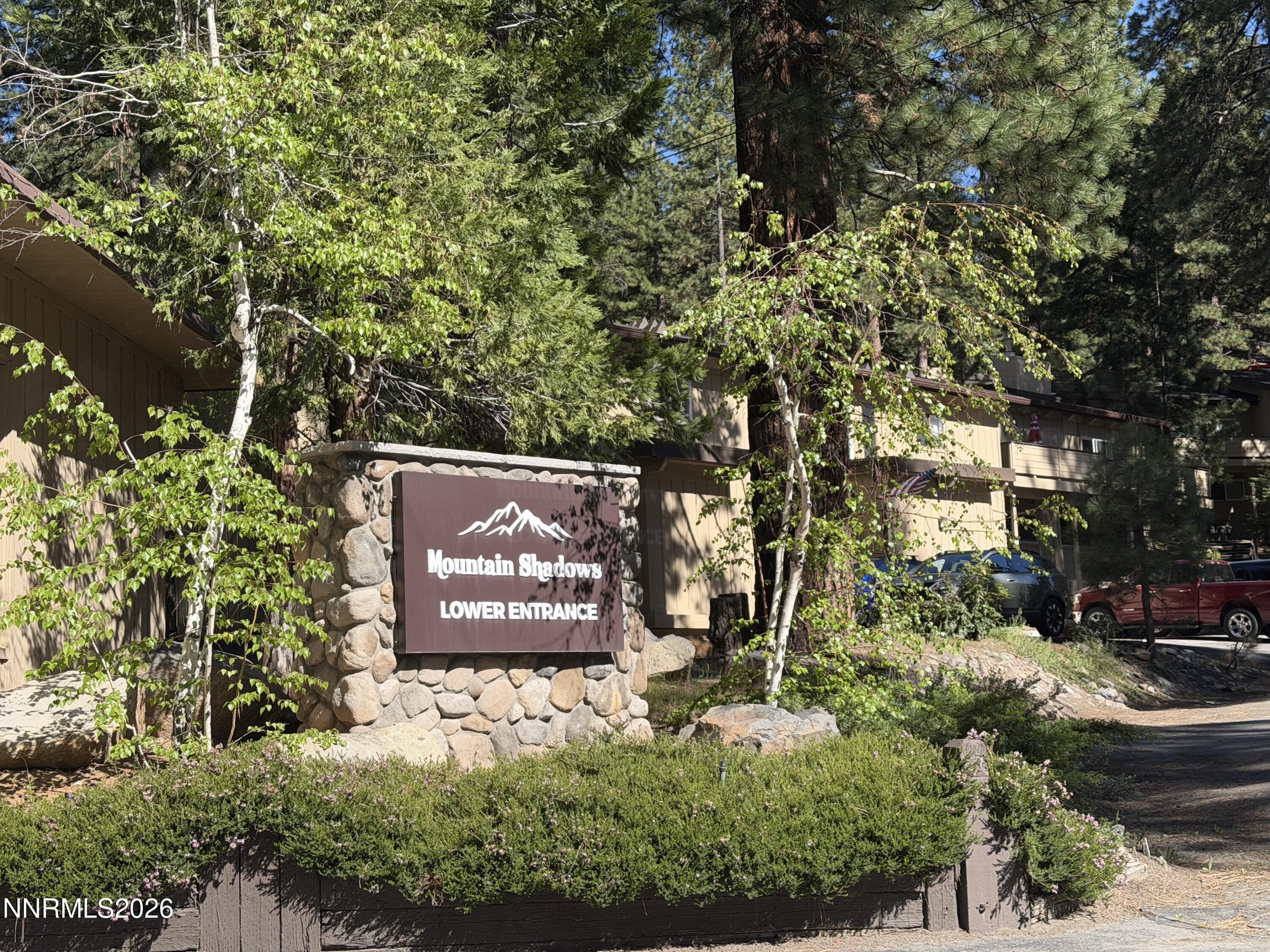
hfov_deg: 39.7
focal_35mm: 48
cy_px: 476
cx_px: 635
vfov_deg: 30.3
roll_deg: +2.9
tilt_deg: +7.4
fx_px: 1761
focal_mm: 6.76
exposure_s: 1/2146
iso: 64
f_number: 1.78
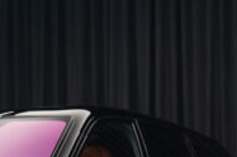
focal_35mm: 144
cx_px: -93
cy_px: 239
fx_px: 946
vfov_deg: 9.2
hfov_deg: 13.6
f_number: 5.6
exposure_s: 1/160
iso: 12800
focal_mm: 35
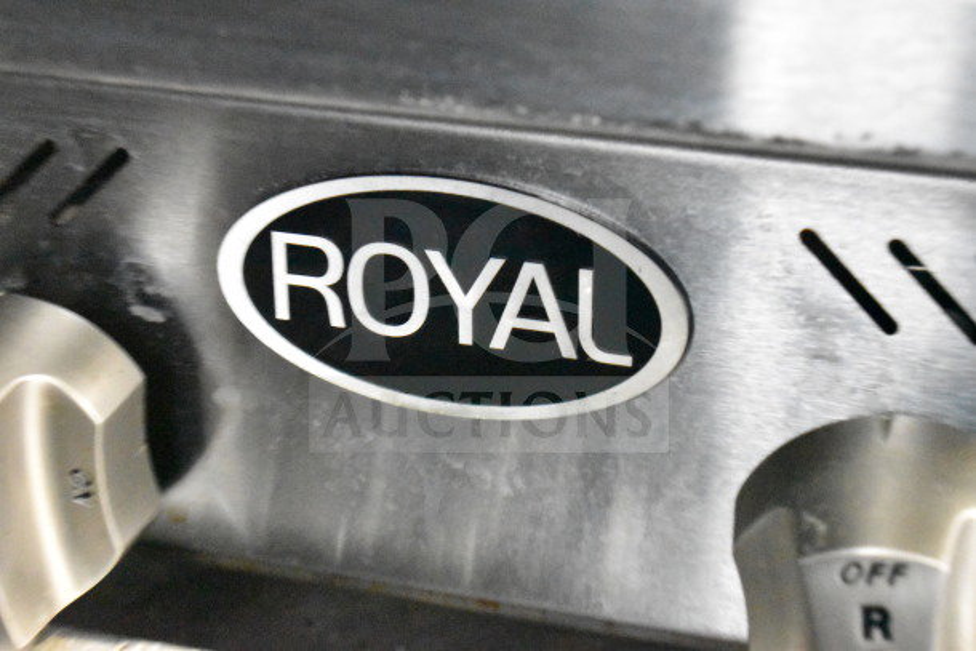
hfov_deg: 24.6
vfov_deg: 16.6
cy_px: 326
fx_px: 2237
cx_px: 488
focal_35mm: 82
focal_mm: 55
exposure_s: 1/80
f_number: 5.6
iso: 25600
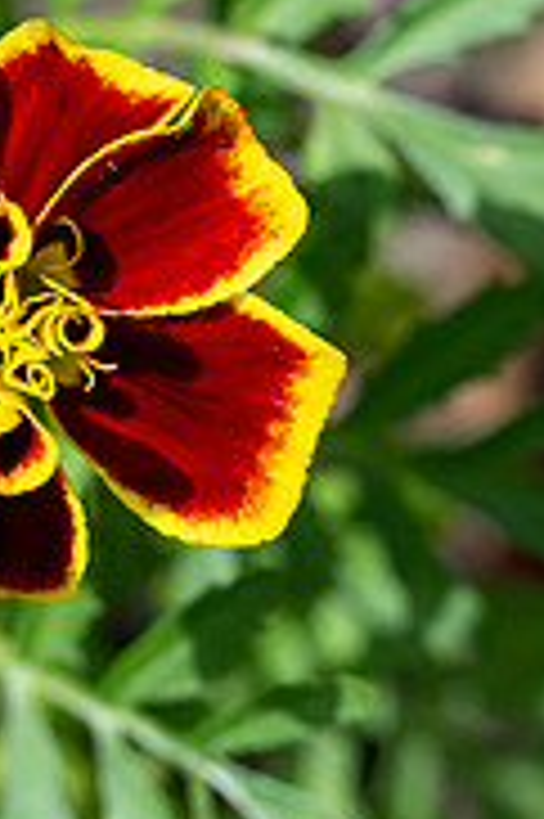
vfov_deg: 8.8
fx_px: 5314
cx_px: -19
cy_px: 283
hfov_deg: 5.8
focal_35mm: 234
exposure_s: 1/1000
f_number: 6.3
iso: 320
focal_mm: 50
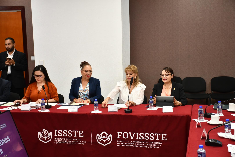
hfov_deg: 33.4
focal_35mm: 60
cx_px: 118
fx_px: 392
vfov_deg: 22.6
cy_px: 78
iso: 640
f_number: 4.5
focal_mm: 40
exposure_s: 1/60
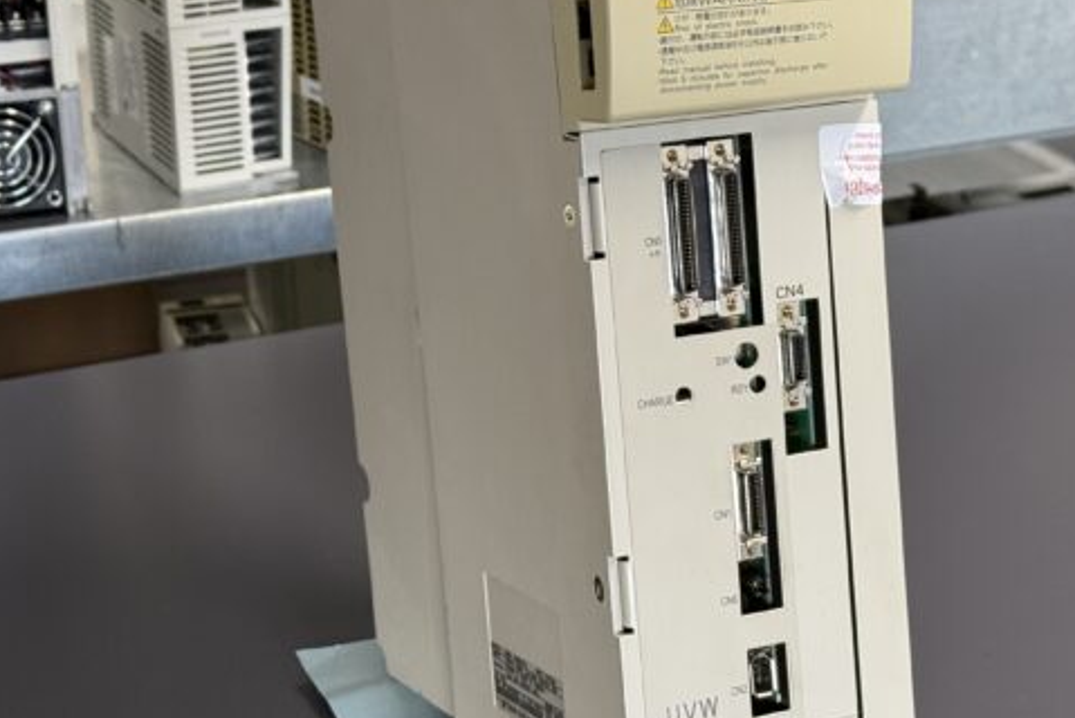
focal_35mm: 80
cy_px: 330
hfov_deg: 25.3
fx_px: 2390
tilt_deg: -23.1
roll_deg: -1.2
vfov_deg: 17.1
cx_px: 566
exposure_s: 1/50
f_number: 1.78
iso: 160
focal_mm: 6.76
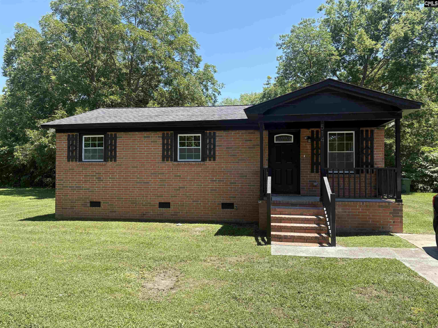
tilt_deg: +1.6
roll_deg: +0.0
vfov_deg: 53.1
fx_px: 329
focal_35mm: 26
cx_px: 219
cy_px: 164
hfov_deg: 67.3
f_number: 1.6
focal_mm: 5.96
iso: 50
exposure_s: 1/1064
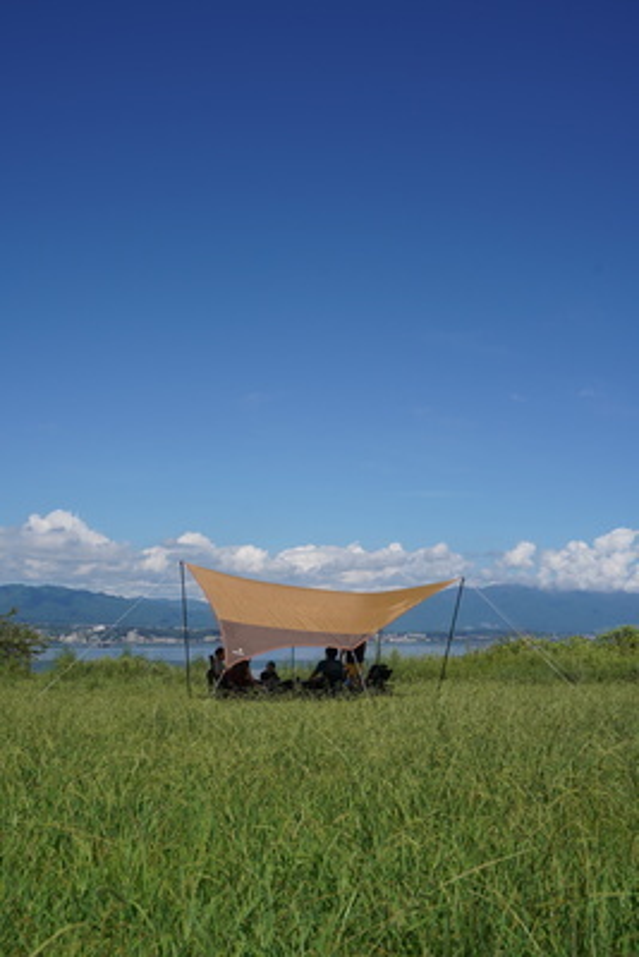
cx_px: 320
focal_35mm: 35
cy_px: 478
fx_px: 931
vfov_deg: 54.4
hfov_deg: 37.9
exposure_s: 1/500
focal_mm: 35
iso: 100
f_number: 8
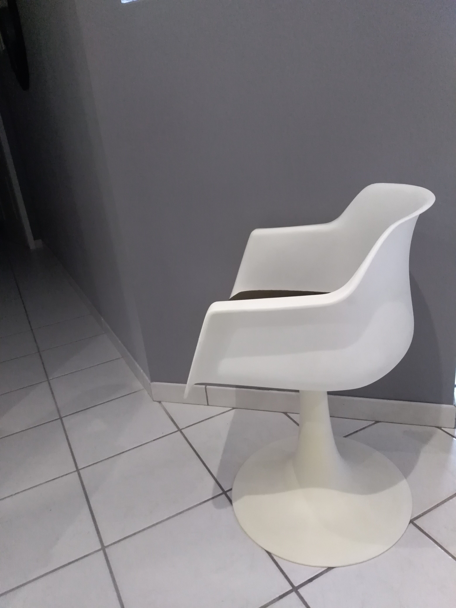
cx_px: 228
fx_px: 457
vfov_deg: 67.3
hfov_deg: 53.1
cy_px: 304
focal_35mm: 26
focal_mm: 3.54
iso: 909
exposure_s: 1/33.3
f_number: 2
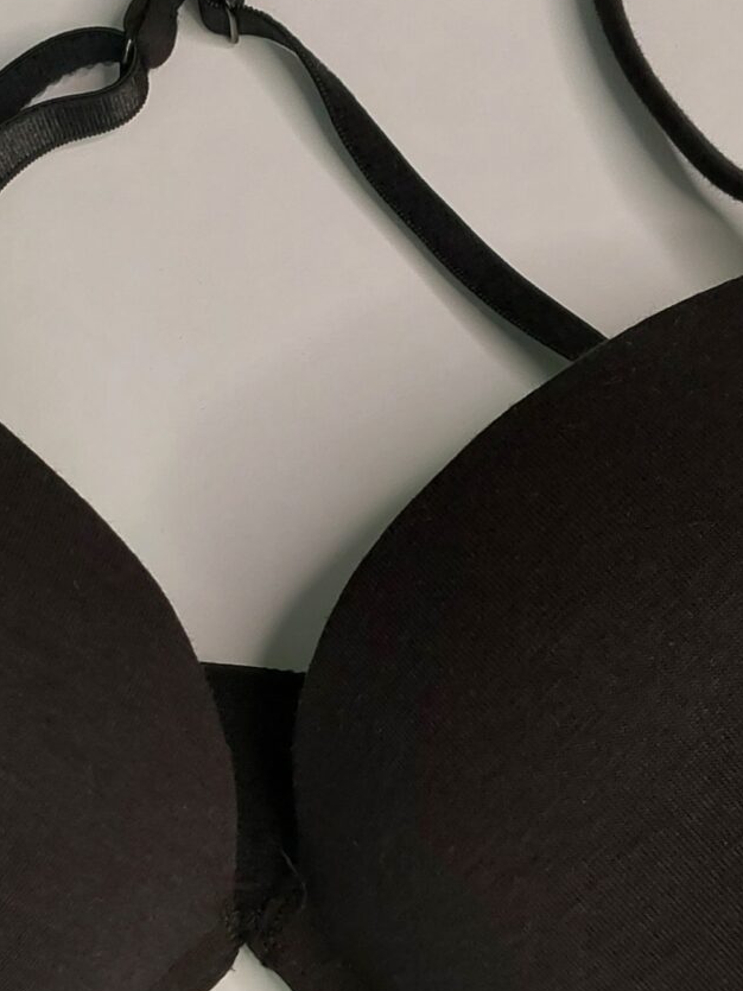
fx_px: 2634
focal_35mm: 92
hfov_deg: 16.0
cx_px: 282
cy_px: 704
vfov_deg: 21.2
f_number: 1.8
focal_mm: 4.6
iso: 50
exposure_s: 1/50
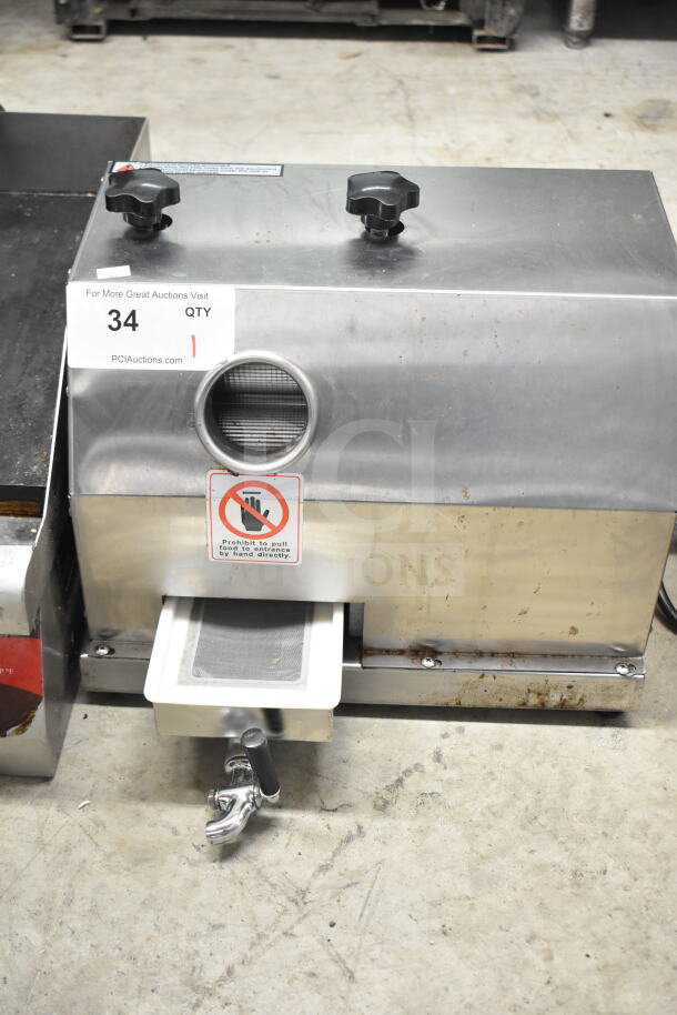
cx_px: 338
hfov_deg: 29.0
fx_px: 1311
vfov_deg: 42.3
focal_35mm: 46
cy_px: 508
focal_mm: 31
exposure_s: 1/50
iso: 2200
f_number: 4.2
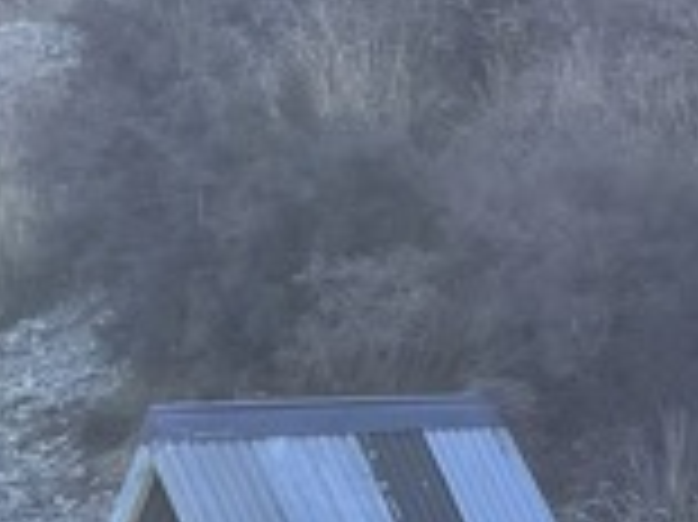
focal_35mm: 172
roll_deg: +1.5
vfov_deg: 8.6
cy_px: 99
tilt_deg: +3.5
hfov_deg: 10.7
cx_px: 1328
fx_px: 3466
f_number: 1.6
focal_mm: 5.1
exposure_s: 1/780
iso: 32
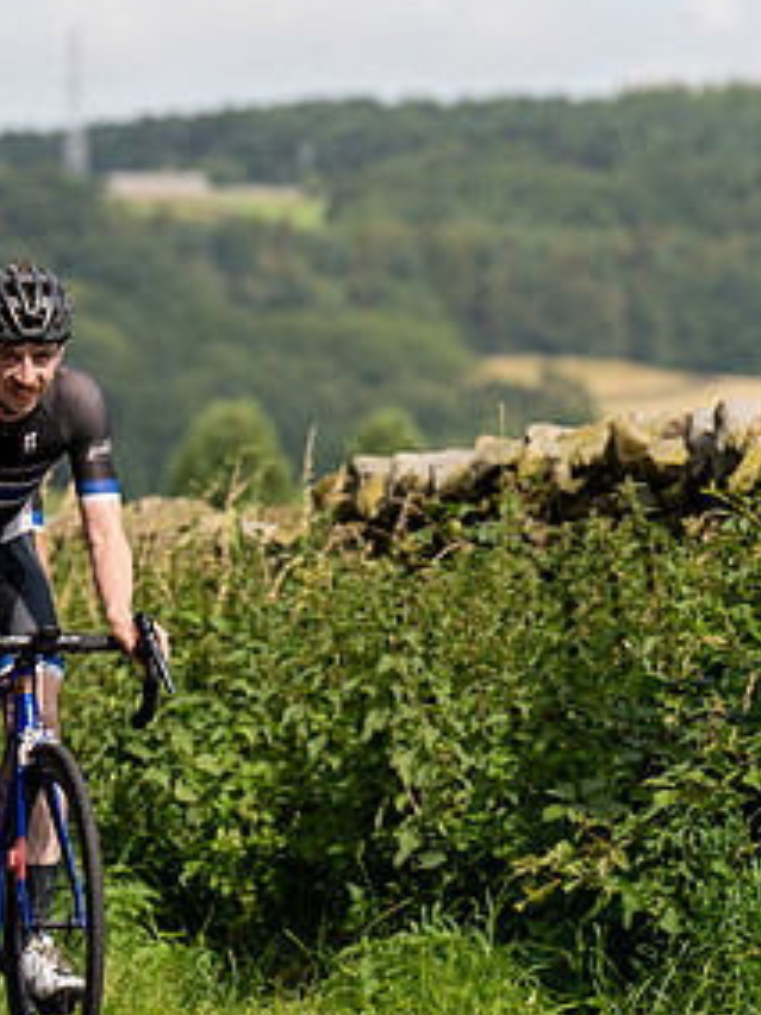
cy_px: 346
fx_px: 11402
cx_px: 80
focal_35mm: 389
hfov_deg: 3.8
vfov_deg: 5.1
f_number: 4
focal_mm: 149
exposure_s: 1/1000
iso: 100
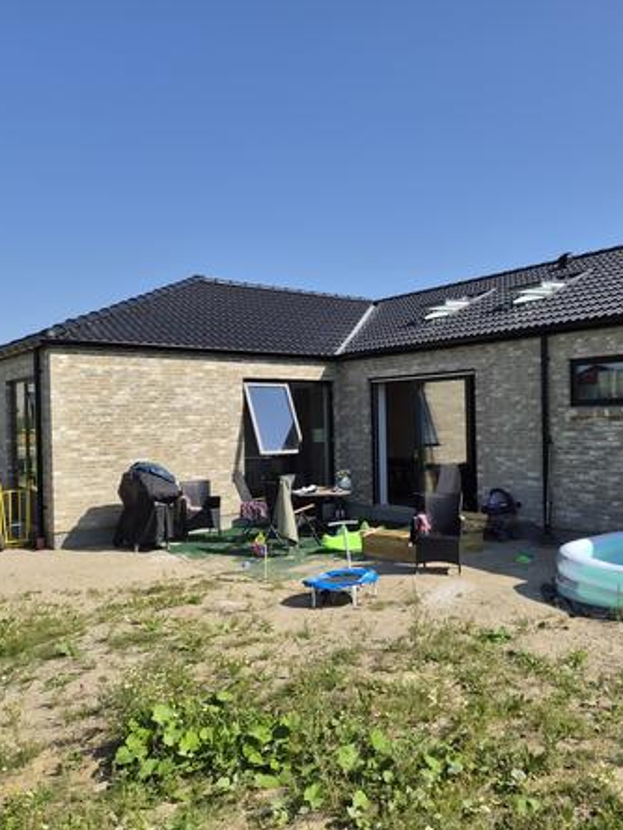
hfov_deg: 44.1
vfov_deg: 58.3
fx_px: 744
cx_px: 461
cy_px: 414
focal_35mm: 31
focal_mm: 5.4
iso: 80
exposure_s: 1/4352
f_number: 1.8
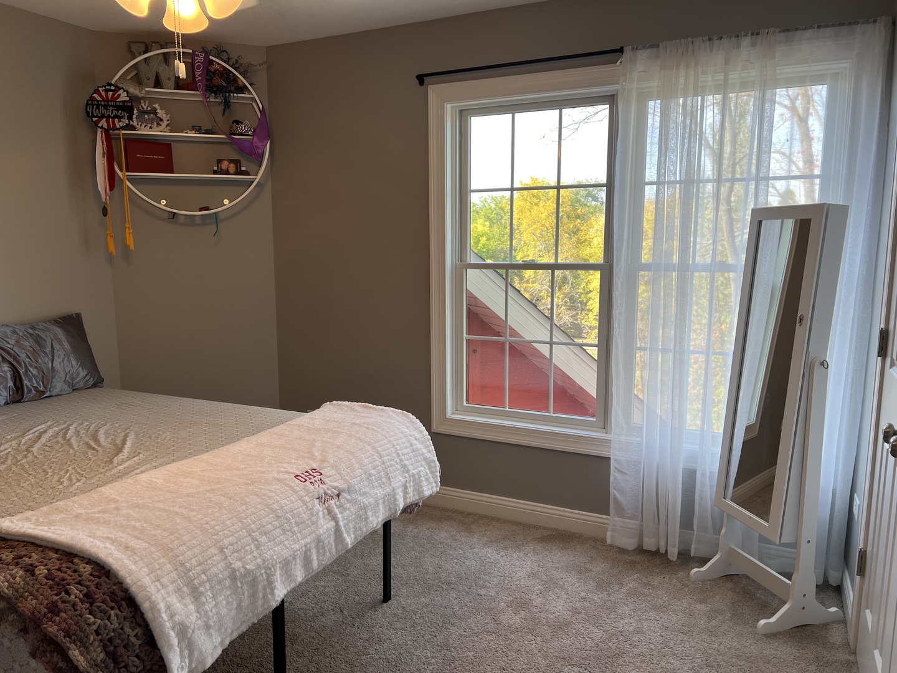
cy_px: 336
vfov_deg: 53.1
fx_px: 674
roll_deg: -0.2
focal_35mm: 26
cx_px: 448
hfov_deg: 67.3
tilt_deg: -9.1
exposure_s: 1/120
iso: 40
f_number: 1.5
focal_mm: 5.7
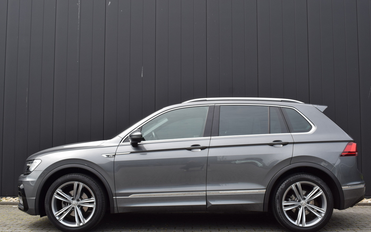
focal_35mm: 40
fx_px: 404
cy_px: 119
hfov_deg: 49.3
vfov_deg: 32.0
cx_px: 186
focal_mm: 26
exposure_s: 1/320
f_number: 9
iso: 200
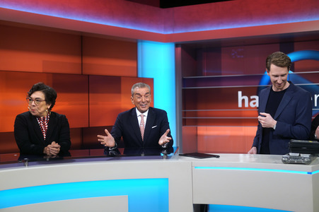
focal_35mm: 45
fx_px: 398
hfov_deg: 43.6
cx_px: 160
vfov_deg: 29.8
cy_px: 106
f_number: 1.4
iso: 160
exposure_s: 1/100
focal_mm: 30
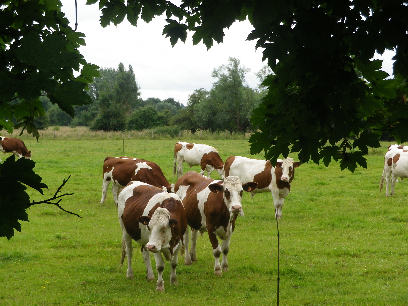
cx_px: 204
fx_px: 1073
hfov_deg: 21.5
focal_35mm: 91
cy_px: 153
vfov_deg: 16.2
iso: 80
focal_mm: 16.4
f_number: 5
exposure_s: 1/80
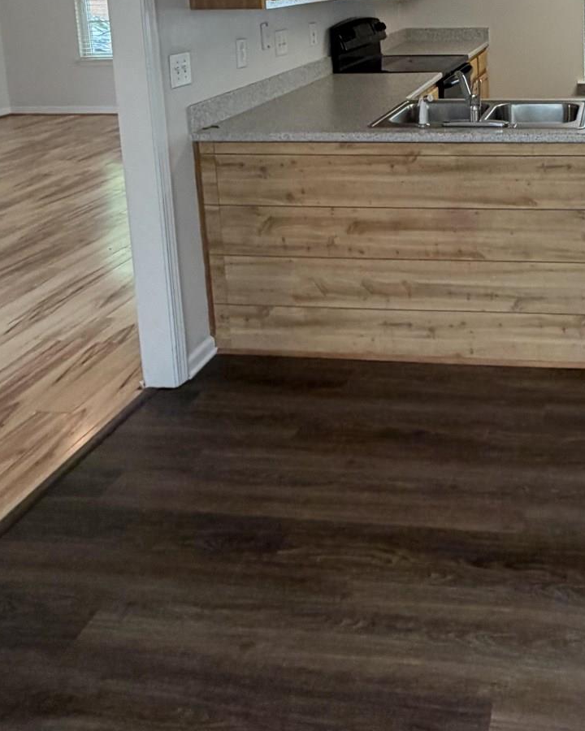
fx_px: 757
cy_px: 68
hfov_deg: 39.2
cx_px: 529
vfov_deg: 46.3
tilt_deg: -7.9
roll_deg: +1.3
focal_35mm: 35
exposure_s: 1/60
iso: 200
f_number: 2.2
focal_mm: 2.22
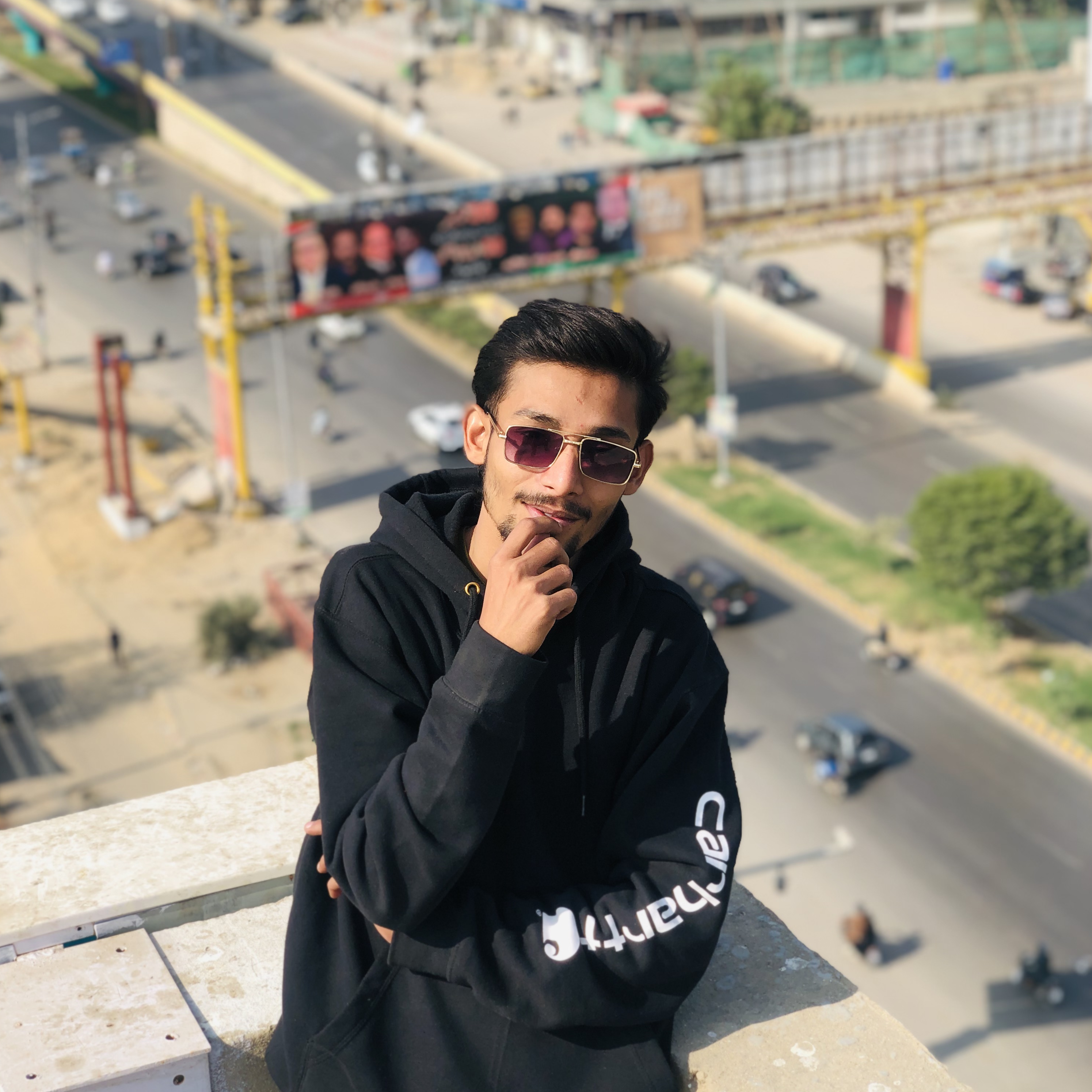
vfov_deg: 27.7
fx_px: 2213
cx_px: 548
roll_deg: +2.2
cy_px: 458
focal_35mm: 62
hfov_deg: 27.7
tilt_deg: -18.7
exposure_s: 1/657
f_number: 2.4
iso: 16
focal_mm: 6
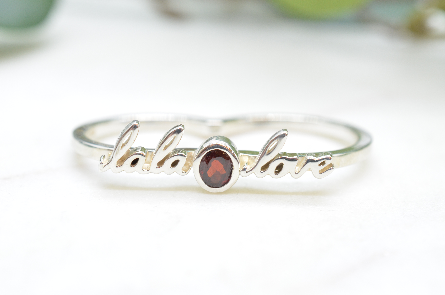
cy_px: 148
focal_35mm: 60
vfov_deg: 22.5
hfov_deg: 33.5
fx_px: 740
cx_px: 222
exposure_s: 1/80
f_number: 9
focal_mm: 40
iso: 1000
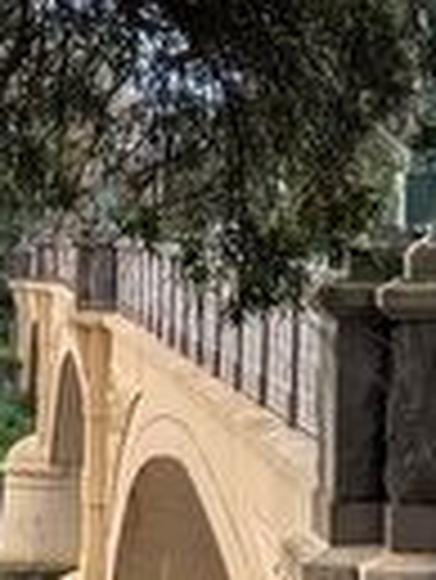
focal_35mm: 155
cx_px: -330
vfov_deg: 12.7
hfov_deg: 9.2
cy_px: 405
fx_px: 2599
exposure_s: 1/1513
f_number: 1.89
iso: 53
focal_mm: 5.43
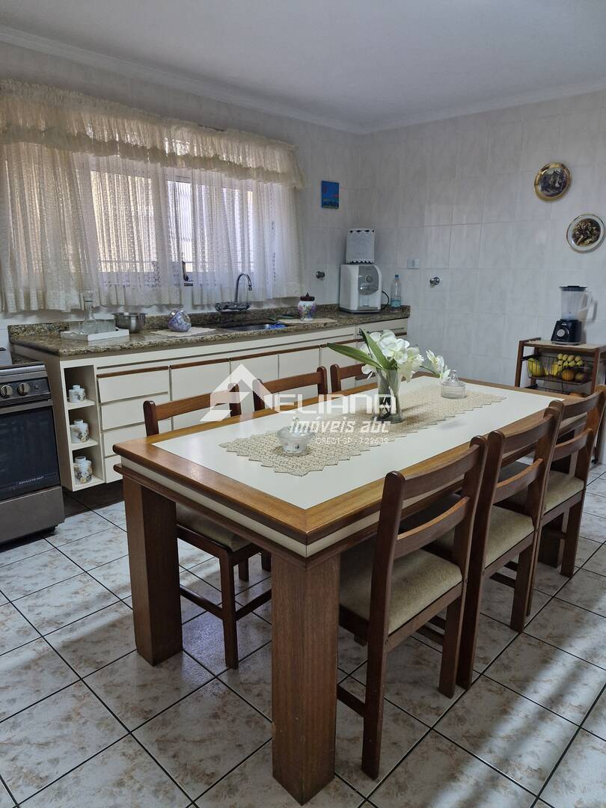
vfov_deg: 73.9
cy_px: 404
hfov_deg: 58.9
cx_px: 303
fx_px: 537
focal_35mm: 23
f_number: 1.8
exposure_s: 1/120
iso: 400
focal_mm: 5.54
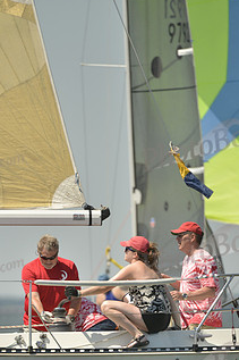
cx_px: 83
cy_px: 323
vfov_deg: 2.8
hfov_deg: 1.9
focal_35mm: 732
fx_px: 7297
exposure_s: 1/1600
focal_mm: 400
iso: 200
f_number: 4.5
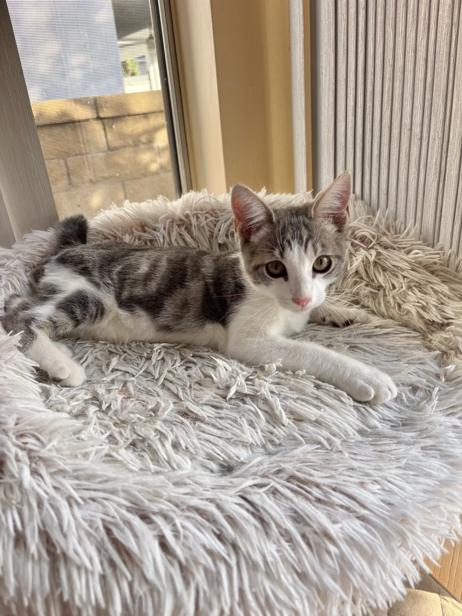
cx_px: 231
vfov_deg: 67.3
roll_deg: +4.5
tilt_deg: -26.3
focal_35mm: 26
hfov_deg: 53.1
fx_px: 463
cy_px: 308
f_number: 1.6
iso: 32
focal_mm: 5.96
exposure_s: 1/121
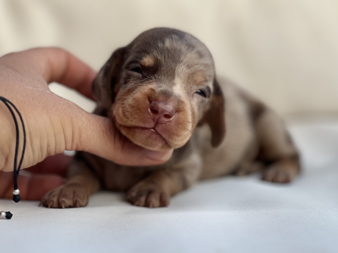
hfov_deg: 25.3
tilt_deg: -10.6
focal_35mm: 77
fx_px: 752
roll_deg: +0.3
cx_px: 169
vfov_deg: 19.1
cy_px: 126
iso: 40
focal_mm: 9
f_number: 2.8
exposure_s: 1/121
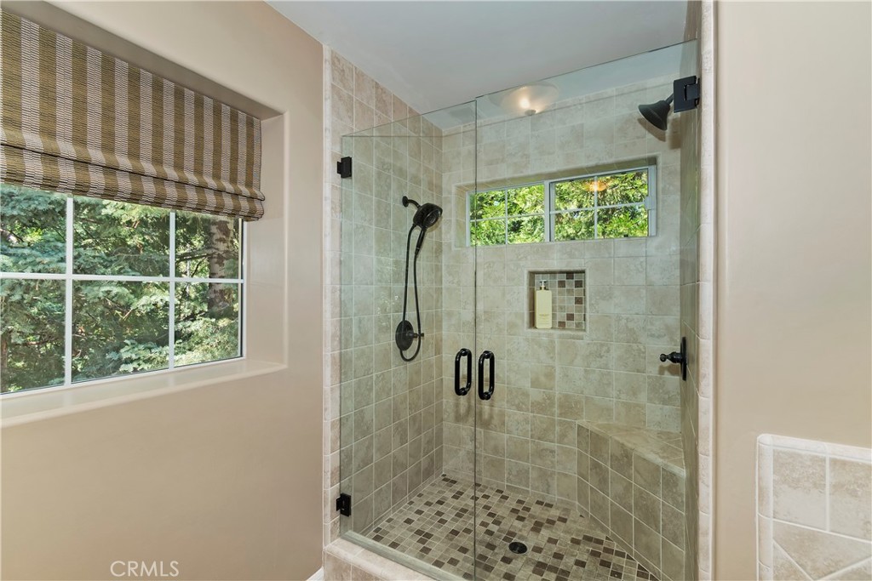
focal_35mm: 15
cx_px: 436
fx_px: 363
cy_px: 290
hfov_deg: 100.4
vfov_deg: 77.3
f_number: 8
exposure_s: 1/30
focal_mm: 10
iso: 400
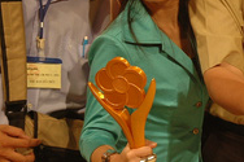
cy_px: -5
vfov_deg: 8.3
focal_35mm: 164
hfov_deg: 12.3
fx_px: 1111
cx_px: 269
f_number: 4.5
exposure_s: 1/100
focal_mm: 38
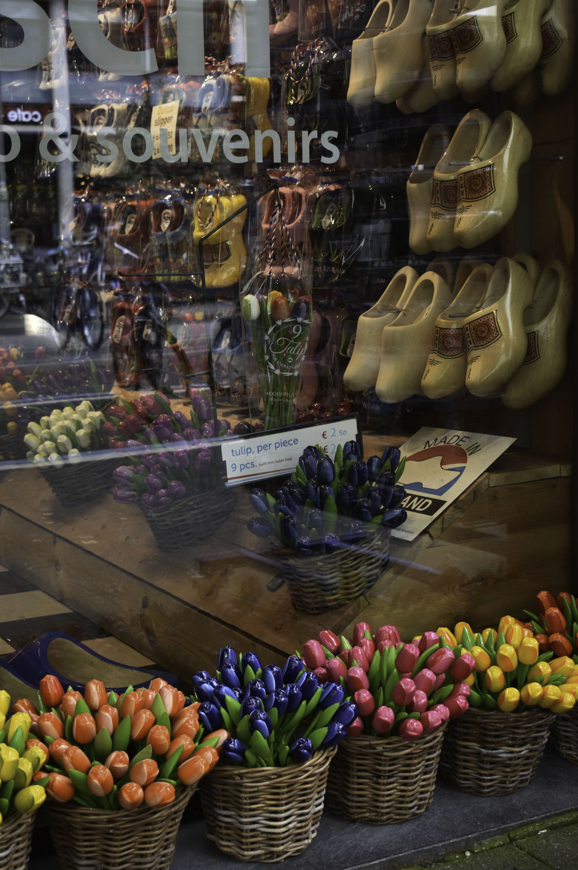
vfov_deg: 35.1
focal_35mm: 57
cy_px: 435
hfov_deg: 23.7
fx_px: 1375
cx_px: 289
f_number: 5.6
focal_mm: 38
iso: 400
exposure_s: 1/125
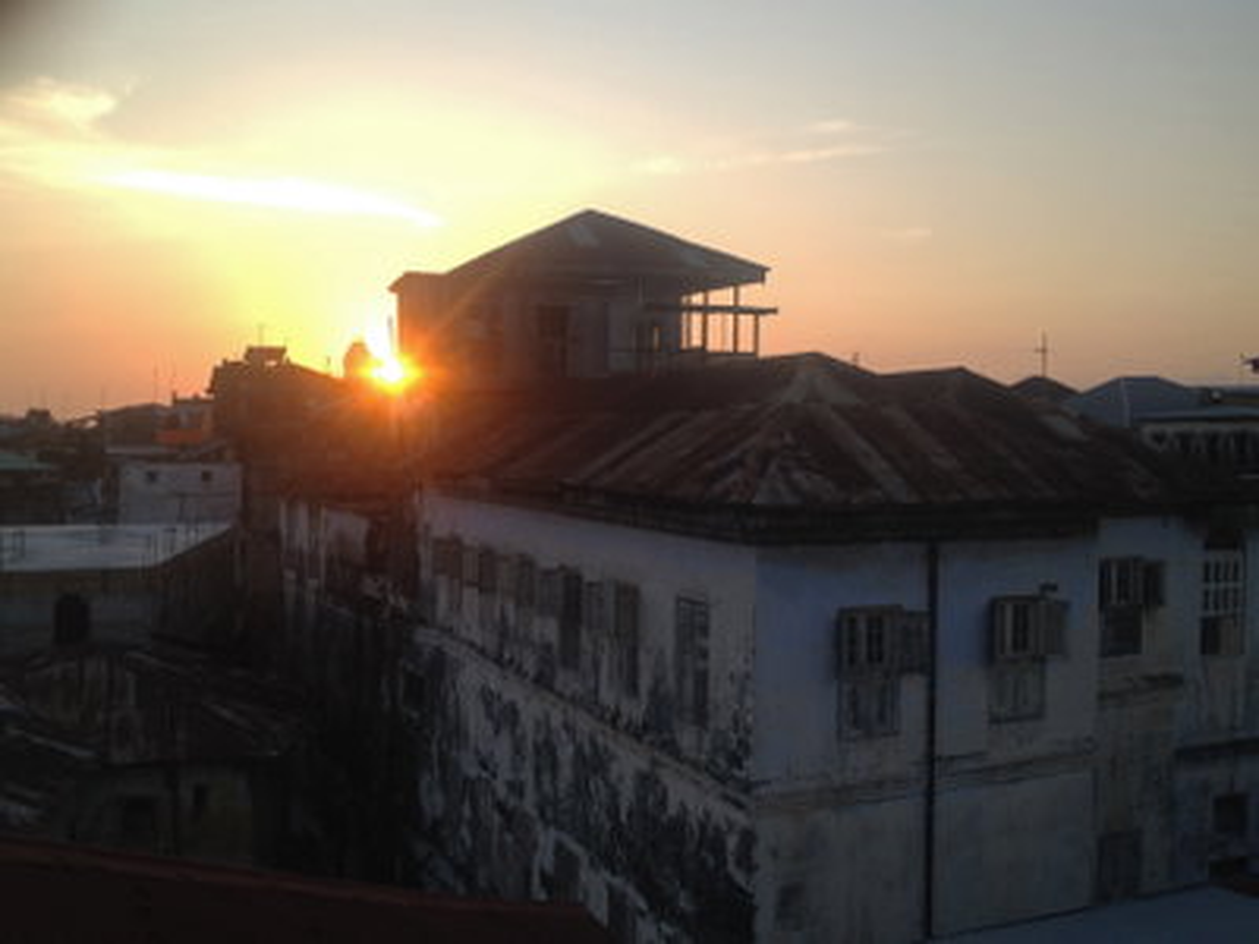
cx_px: 630
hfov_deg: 52.6
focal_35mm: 35
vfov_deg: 40.7
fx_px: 1273
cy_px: 472
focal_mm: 4.28
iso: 50
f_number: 2.4
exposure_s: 1/421
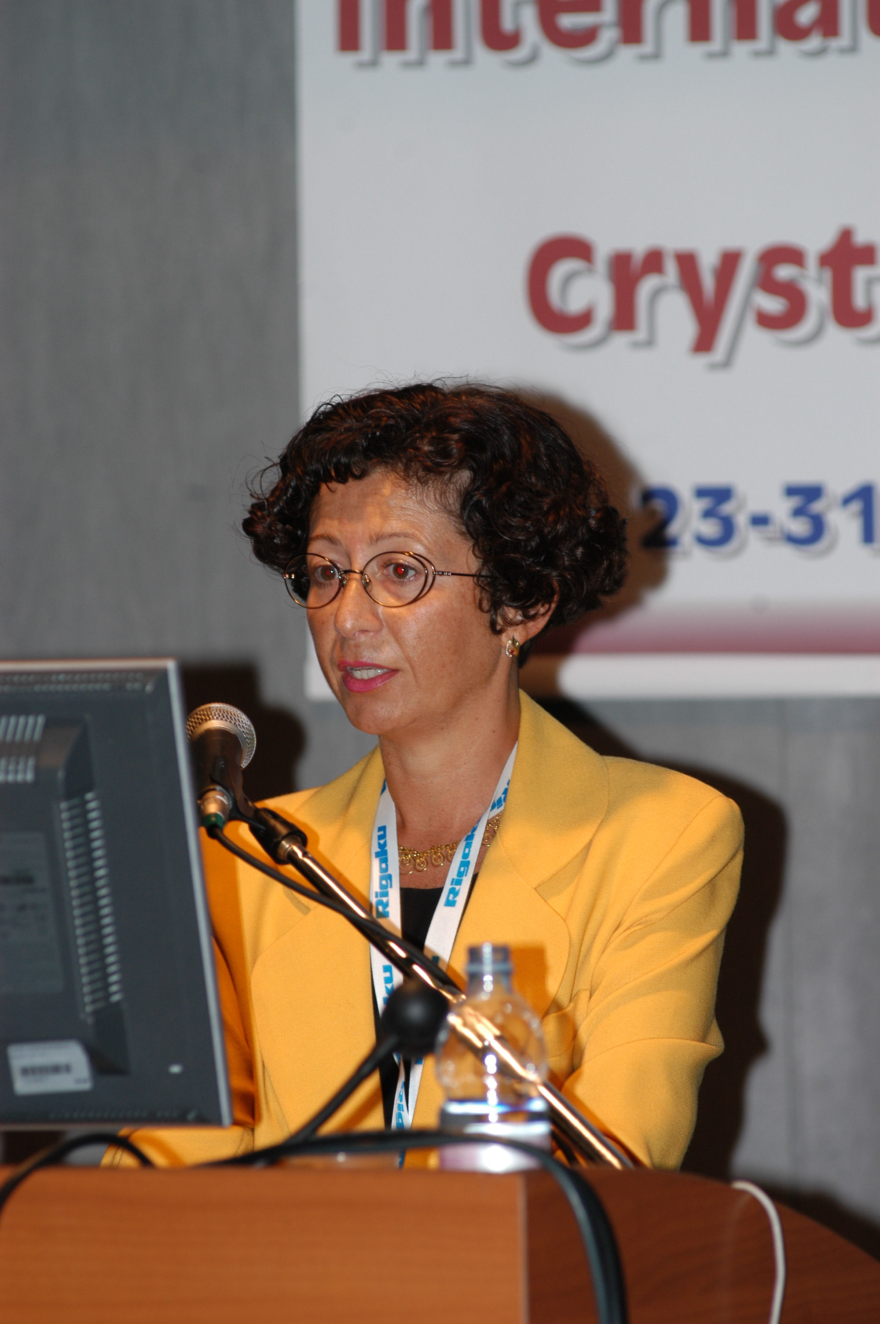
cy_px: 662
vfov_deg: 8.1
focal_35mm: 255
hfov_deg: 5.4
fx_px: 9367
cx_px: 440
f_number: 4
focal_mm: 170
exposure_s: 1/60
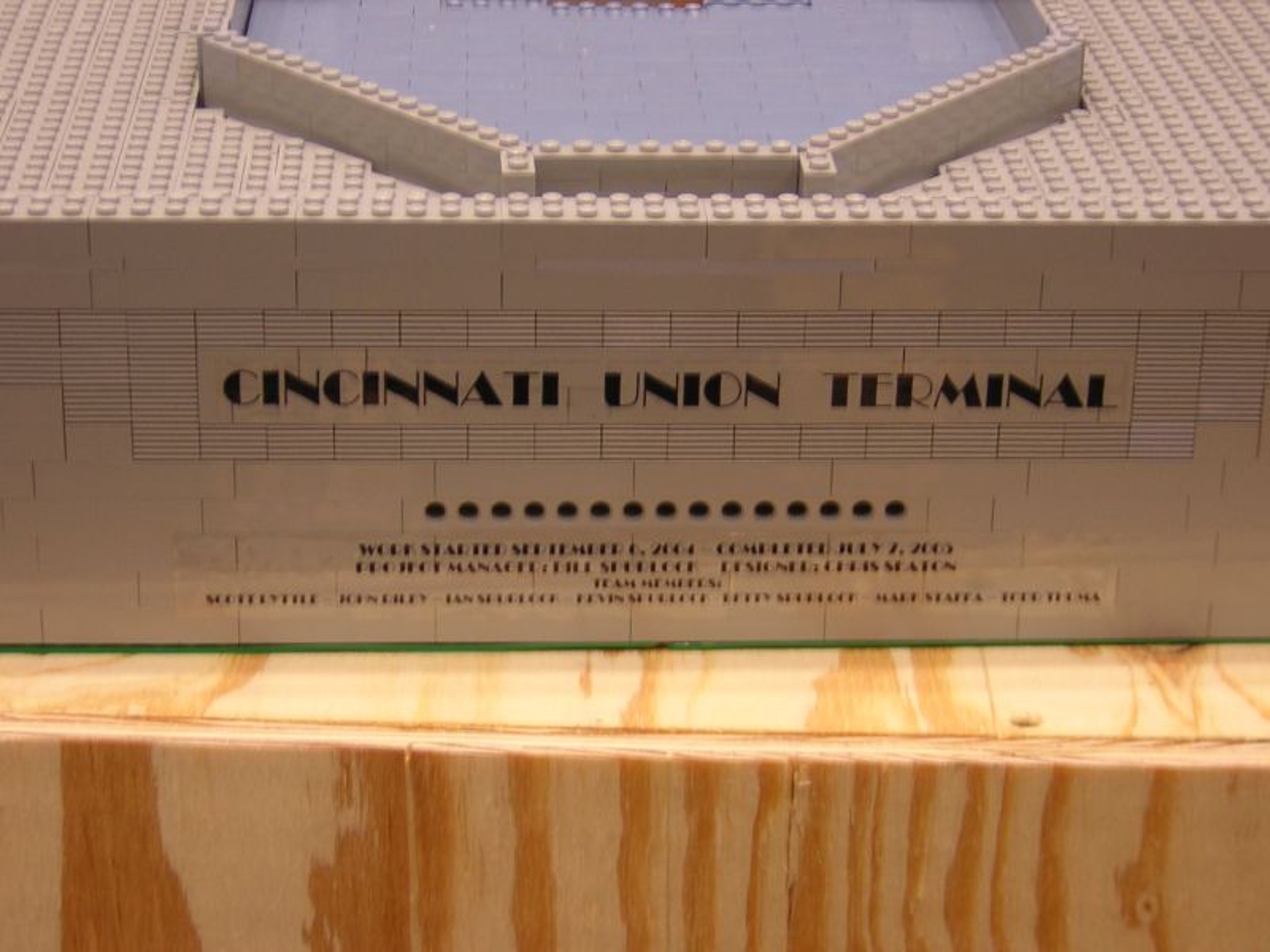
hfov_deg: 21.1
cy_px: 476
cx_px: 635
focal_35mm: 93
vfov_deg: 15.9
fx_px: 3412
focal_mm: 12.1
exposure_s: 1/3.7
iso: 100
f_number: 4.3
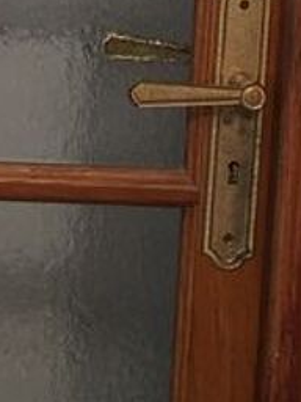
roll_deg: -3.2
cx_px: -75
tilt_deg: -6.7
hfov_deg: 9.7
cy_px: -180
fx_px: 1751
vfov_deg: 12.5
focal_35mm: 151
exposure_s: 1/33
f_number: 2.2
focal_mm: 4.15
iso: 40
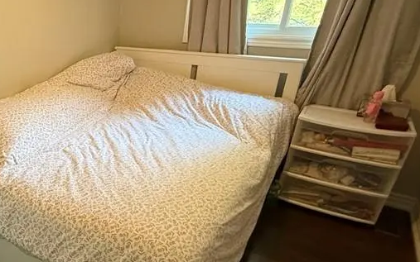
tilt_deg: -22.8
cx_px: 71
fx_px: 343
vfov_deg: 41.7
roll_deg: +1.6
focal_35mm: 30
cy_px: 157
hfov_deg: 57.2
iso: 640
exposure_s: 1/60
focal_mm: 2.22
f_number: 2.2
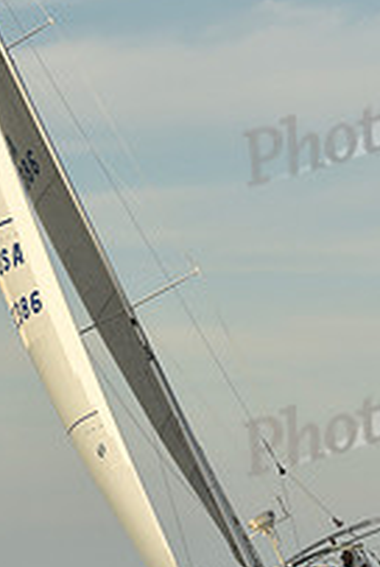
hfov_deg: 5.4
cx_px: 99
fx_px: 4055
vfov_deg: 8.0
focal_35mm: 257
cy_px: 299
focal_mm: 90
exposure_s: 1/1000
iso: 250
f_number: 6.3
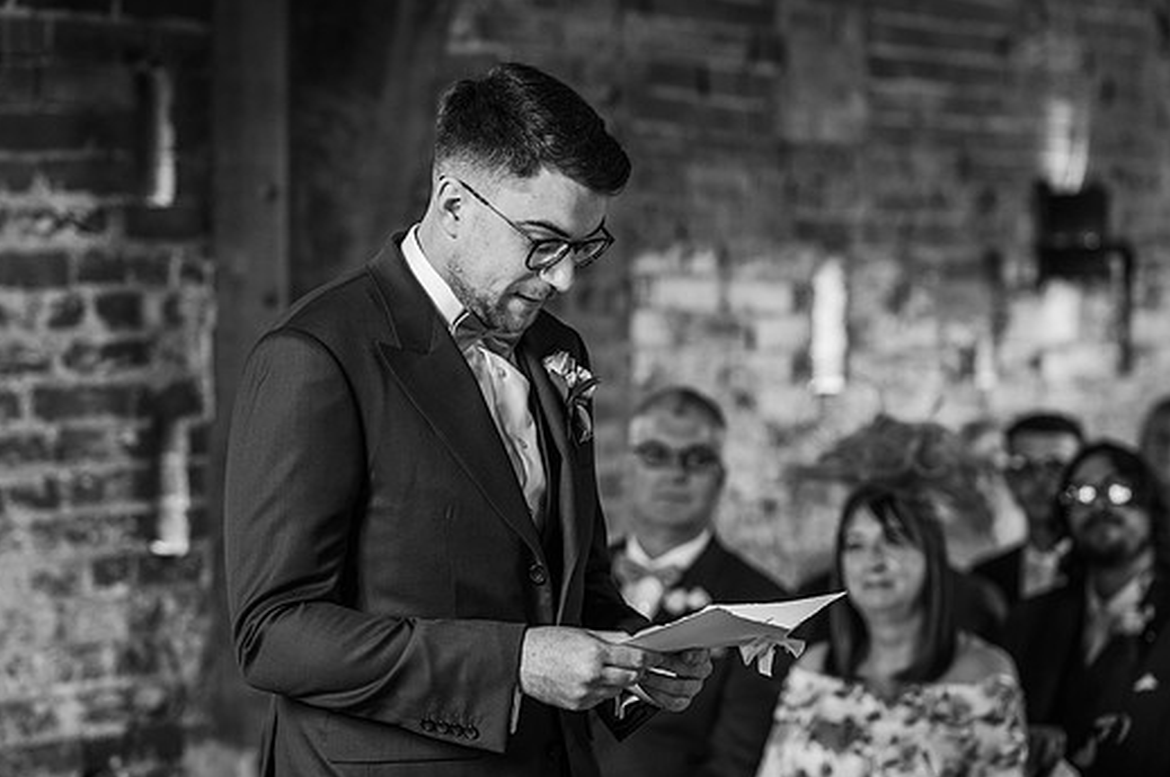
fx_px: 3085
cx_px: 530
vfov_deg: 14.4
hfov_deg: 21.5
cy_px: 430
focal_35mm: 95
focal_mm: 85
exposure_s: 1/200
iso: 1600
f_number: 2.5
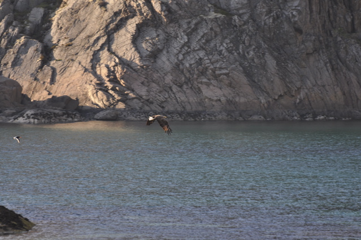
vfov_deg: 3.1
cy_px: 120
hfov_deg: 4.6
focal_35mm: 450
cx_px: 180
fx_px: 4509
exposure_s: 1/320
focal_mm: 300
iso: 400
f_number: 5.6
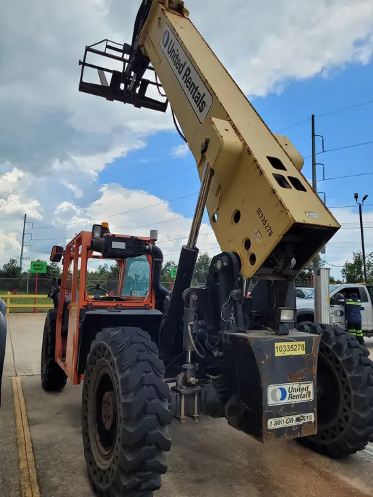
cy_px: 248
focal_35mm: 26
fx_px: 373
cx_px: 186
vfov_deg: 67.3
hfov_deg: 53.1
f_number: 1.8
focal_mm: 5.4
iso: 40
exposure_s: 1/1849
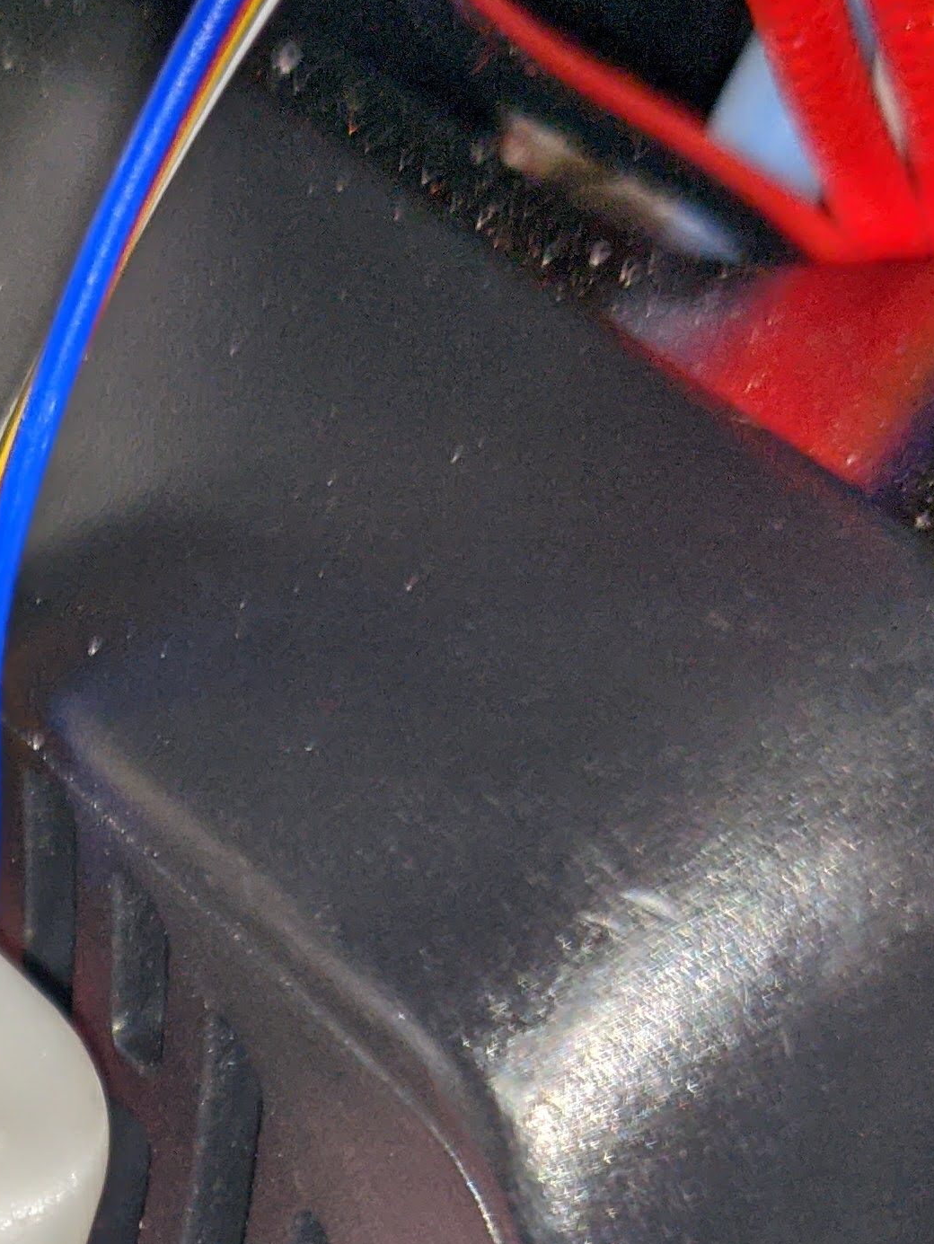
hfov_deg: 15.0
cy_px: 1540
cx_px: -290
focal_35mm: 94
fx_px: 3379
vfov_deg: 19.5
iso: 366
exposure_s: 1/100
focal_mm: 4.25
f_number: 1.7
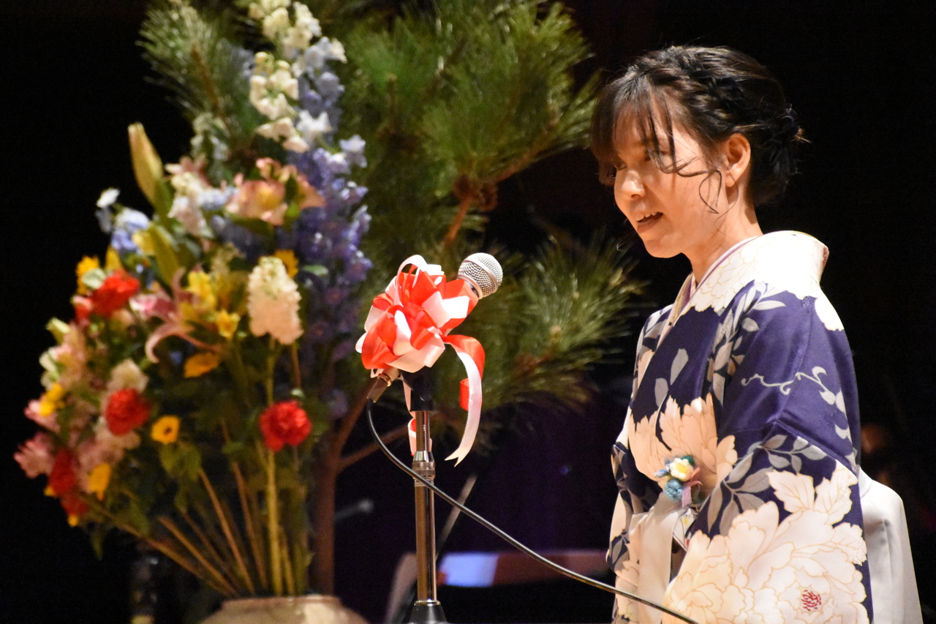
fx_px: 6824
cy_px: 312
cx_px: 468
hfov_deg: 7.8
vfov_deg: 5.2
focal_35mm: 262
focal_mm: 175
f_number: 6.3
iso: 20000
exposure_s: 1/500
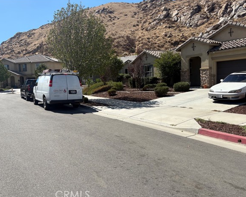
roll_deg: +4.8
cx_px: 119
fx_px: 204
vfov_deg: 51.5
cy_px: 99
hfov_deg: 62.2
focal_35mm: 28
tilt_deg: -0.2
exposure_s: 1/3623
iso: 50
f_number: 1.6
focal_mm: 5.96
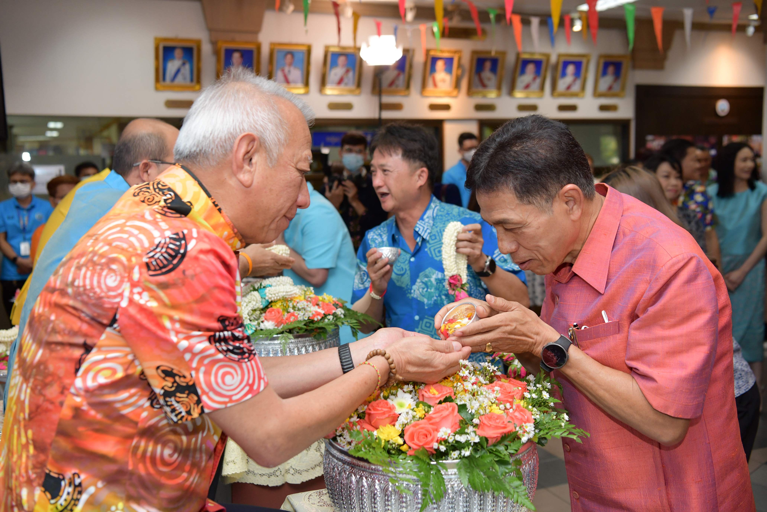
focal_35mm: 40
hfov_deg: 48.5
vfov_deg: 33.4
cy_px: 256
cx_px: 384
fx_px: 852
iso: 1000
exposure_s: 1/200
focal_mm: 40
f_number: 4
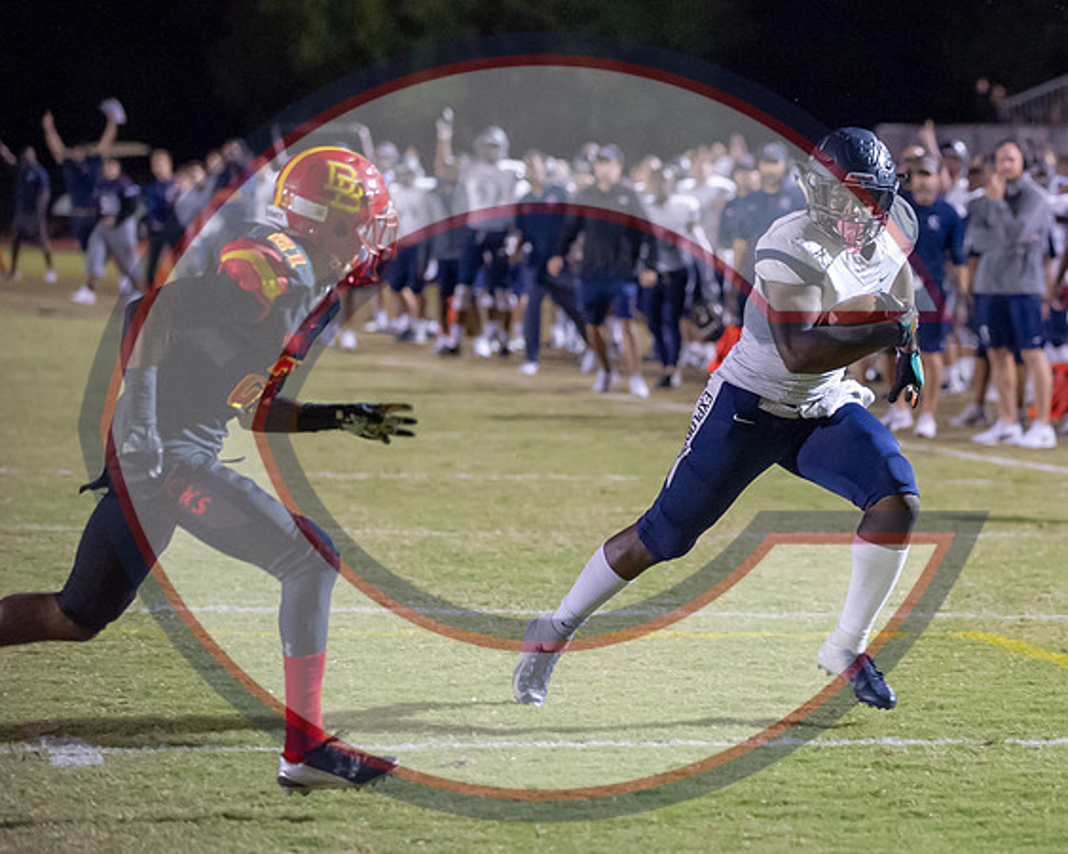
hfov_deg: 11.1
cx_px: 899
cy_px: 427
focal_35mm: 174
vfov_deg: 8.9
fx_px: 5486
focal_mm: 110
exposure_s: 1/800
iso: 5000
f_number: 2.8
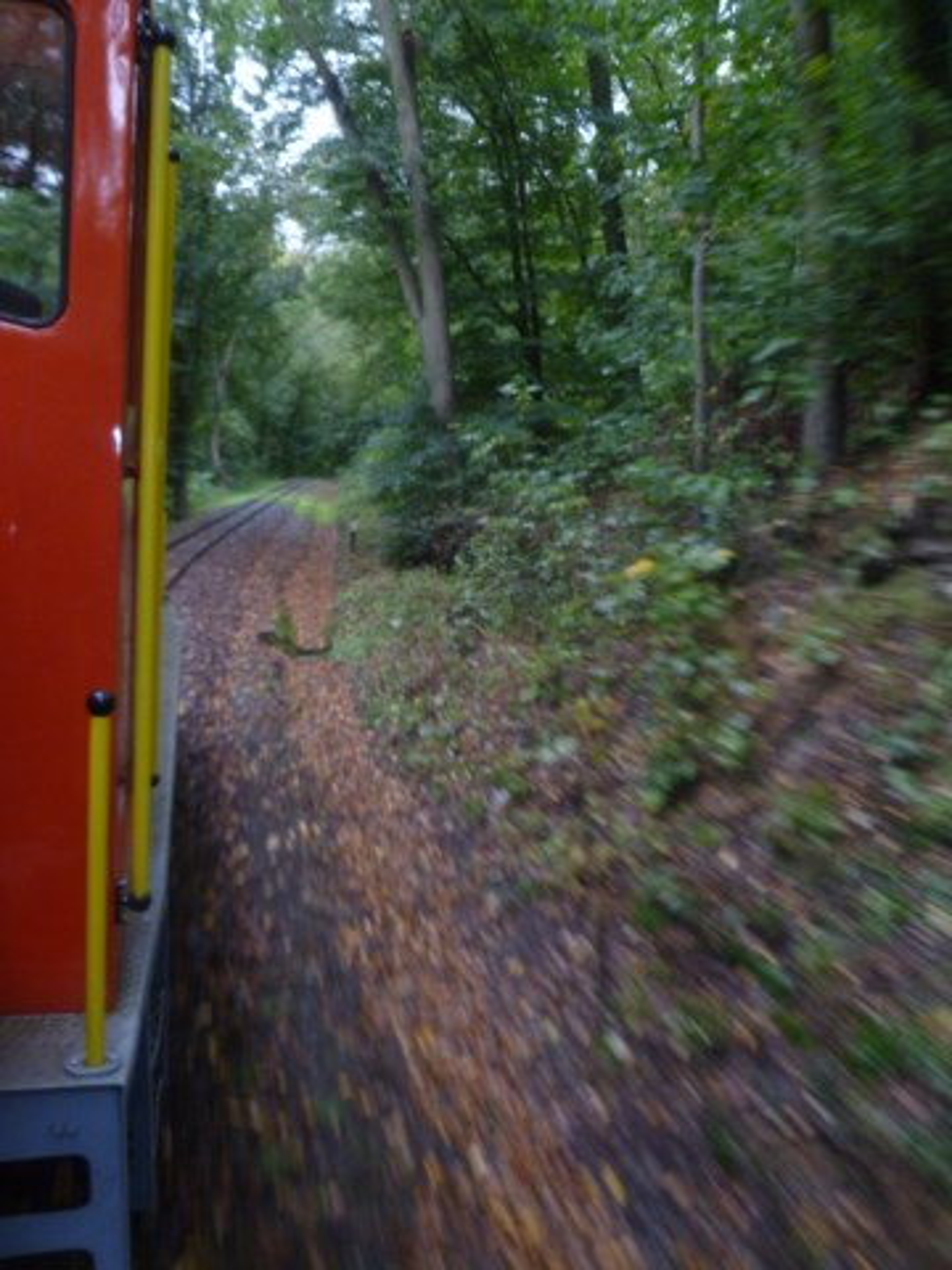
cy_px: 635
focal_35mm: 28
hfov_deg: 49.7
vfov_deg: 63.4
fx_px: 1027
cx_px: 476
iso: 200
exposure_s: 1/30
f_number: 3.3
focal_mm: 5
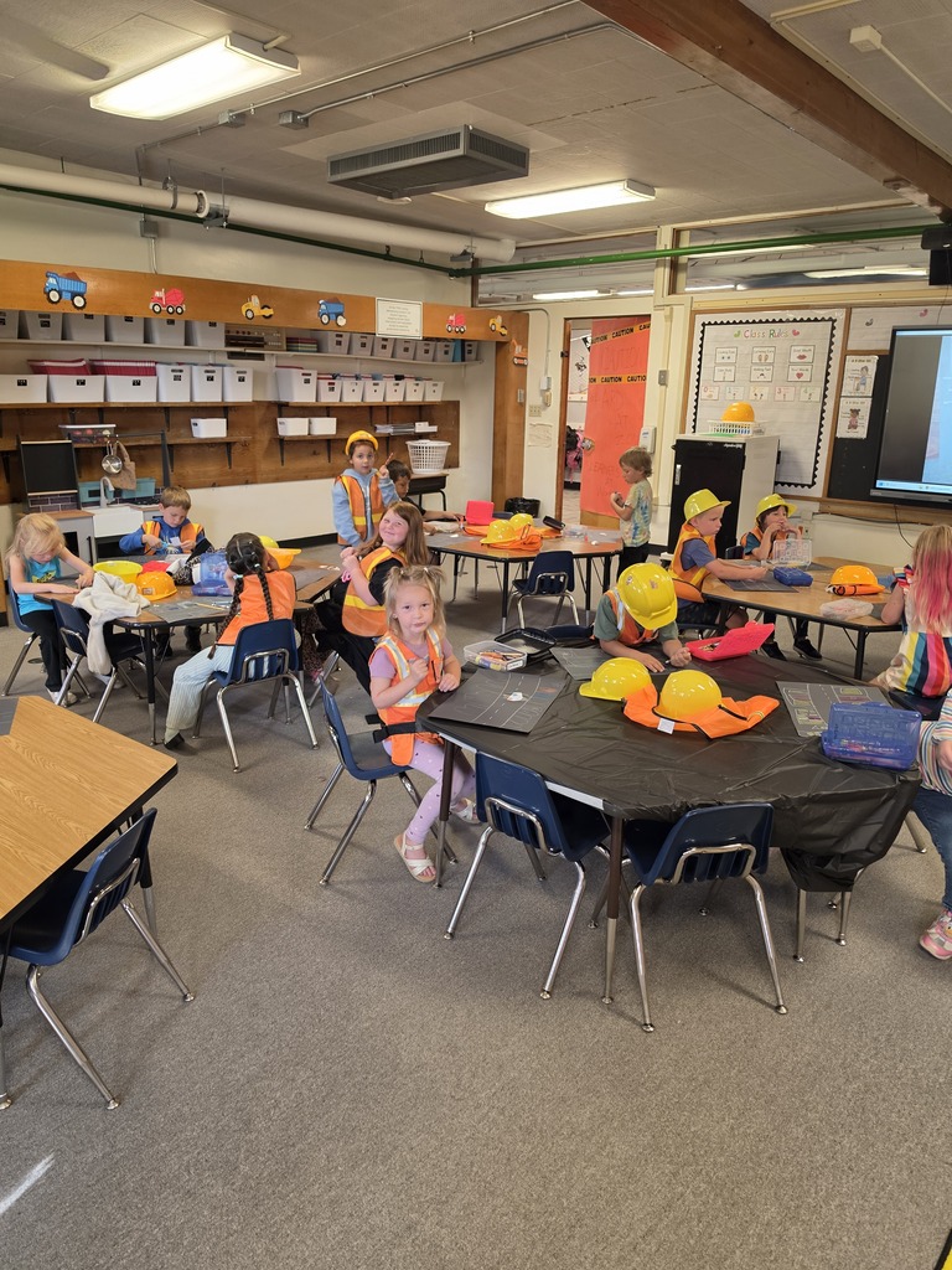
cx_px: 476
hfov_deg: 58.9
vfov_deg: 73.9
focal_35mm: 23
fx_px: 843
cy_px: 635
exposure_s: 1/120
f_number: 1.4
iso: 125
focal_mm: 6.5
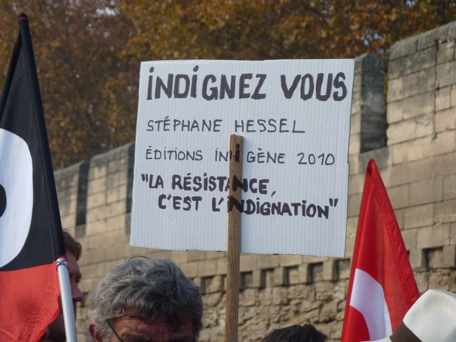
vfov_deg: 10.8
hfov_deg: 14.4
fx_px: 1805
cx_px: 228
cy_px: 171
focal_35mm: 137
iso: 160
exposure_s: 1/400
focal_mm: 22.5
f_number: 4.5
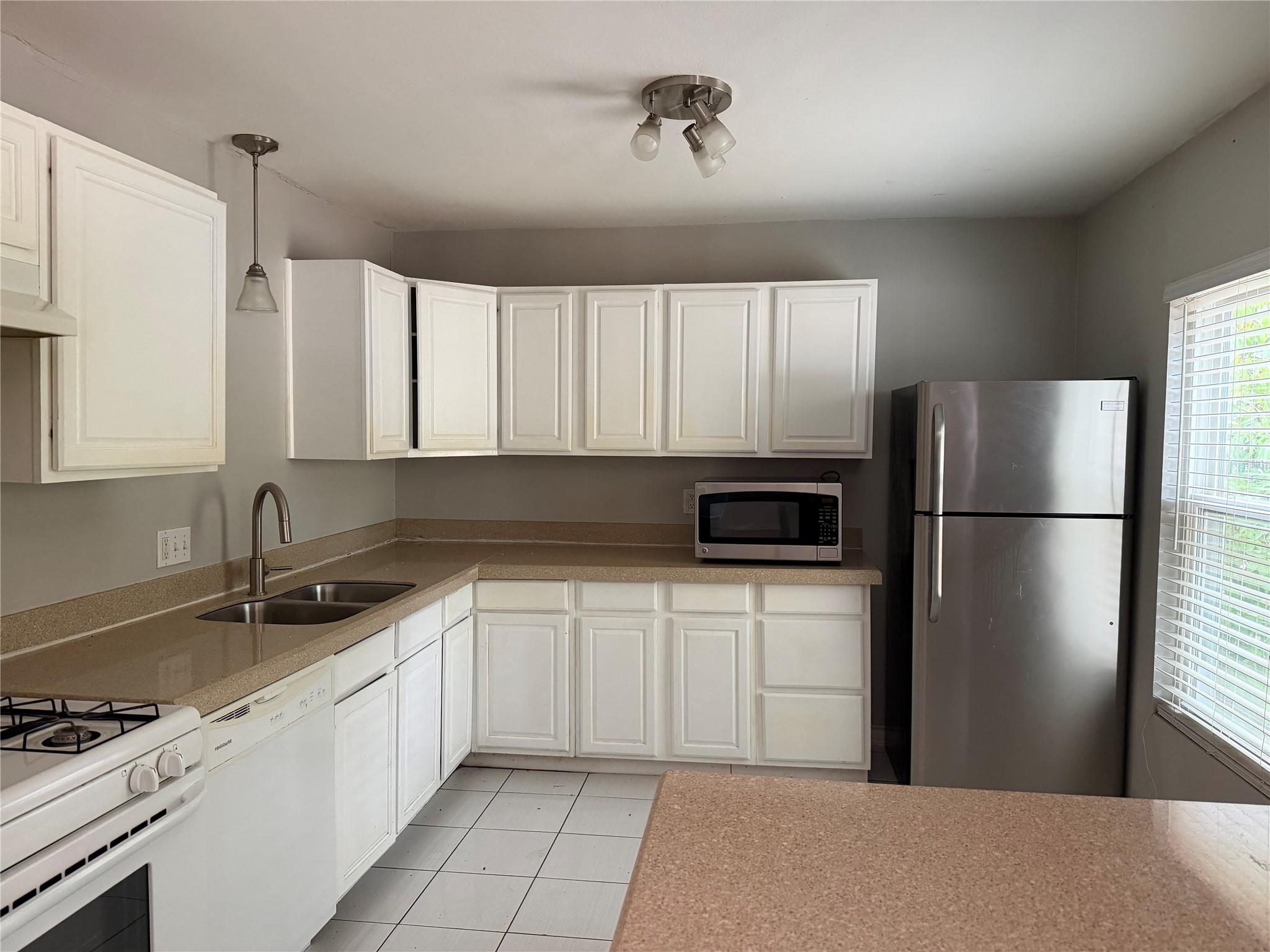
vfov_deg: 56.8
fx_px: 881
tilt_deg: -3.7
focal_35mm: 24
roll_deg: -0.6
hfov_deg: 71.6
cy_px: 476
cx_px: 635
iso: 400
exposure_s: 1/60
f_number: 1.78
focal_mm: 6.76
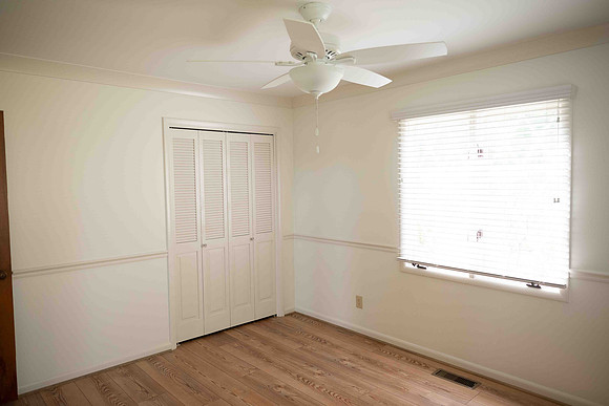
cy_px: 203
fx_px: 406
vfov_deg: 53.2
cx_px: 304
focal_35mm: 24
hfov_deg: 73.7
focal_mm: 24
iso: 1000
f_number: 2.5
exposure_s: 1/250
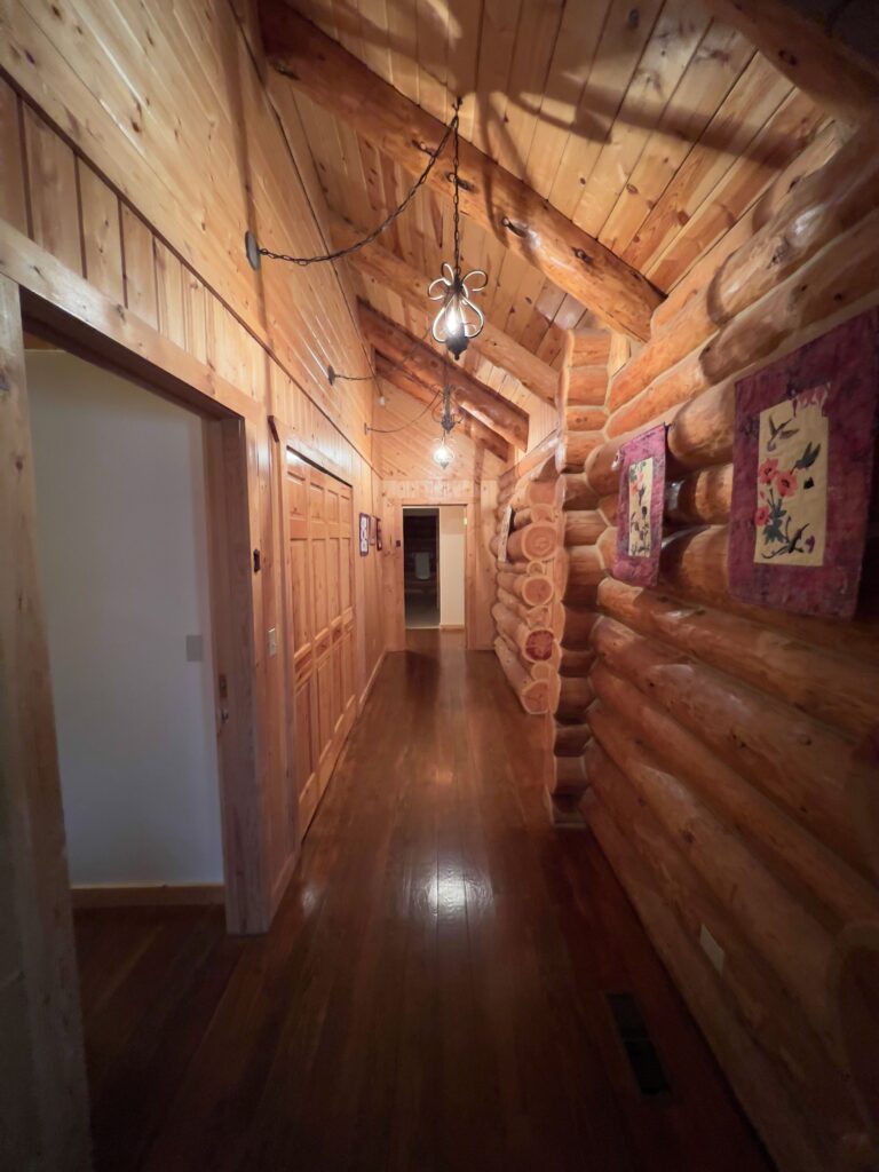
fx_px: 440
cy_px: 586
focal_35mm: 13
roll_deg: +0.8
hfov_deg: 89.9
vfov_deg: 106.2
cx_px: 440
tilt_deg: -5.4
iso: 800
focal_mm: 1.57
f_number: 1.8
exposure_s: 1/40
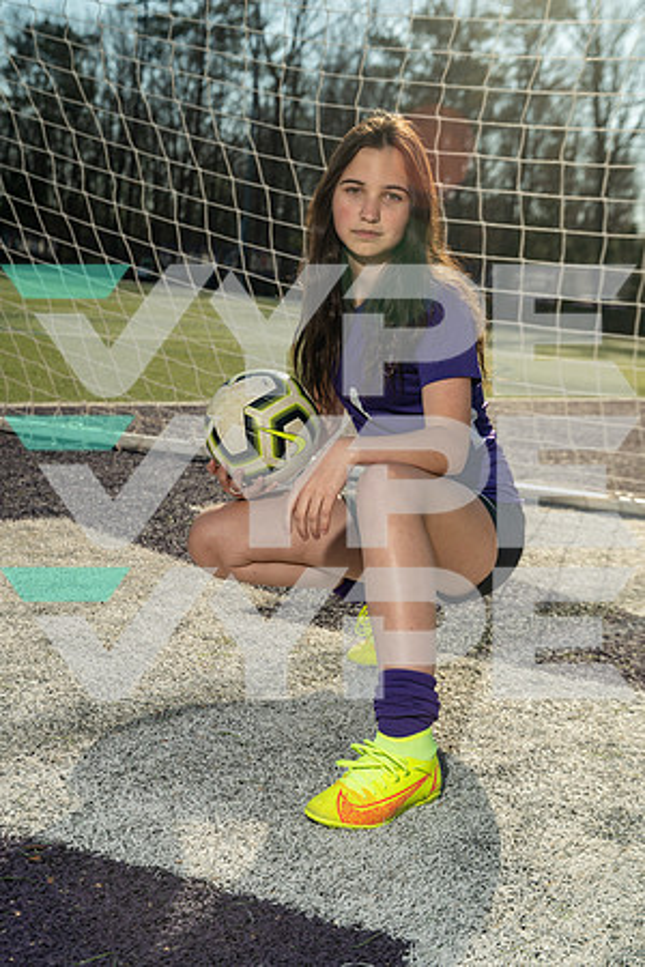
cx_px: 322
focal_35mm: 45
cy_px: 484
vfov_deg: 43.6
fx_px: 1209
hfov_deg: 29.9
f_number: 4.5
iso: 200
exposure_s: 1/250
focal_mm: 45
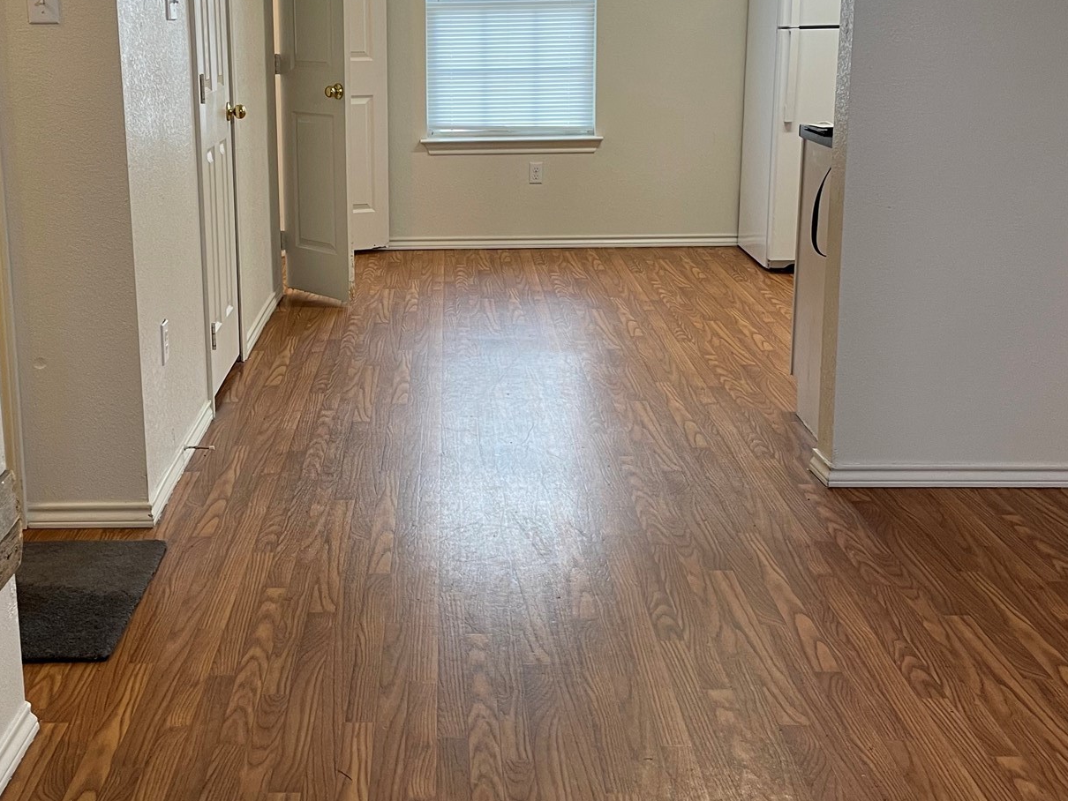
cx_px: 394
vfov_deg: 32.8
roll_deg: +1.6
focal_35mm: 44
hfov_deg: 42.6
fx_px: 1358
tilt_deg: -12.9
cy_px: 312
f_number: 1.6
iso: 80
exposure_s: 1/60
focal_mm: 4.2
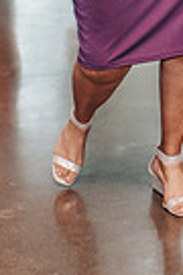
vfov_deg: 11.2
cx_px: 297
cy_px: -165
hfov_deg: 7.7
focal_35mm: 175
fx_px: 1334
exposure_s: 1/160
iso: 720
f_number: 2.8
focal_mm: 35
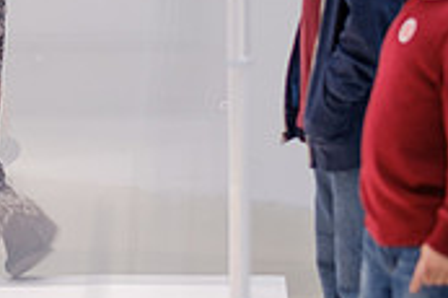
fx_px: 3605
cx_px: -30
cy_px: -14
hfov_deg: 7.1
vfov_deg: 4.7
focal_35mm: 290
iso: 200
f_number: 1.4
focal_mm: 56
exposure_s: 1/90
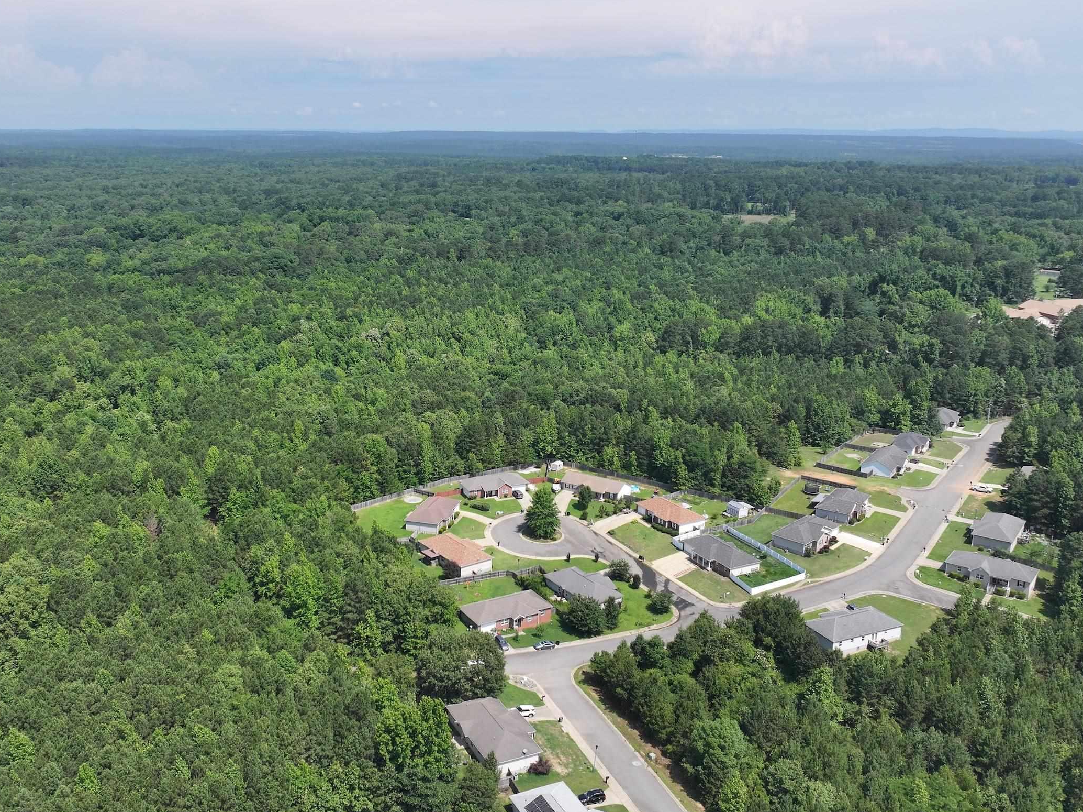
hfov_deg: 61.6
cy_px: 388
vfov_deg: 48.2
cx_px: 488
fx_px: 907
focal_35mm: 29
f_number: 2.8
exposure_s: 1/1600
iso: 100
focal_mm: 12.29
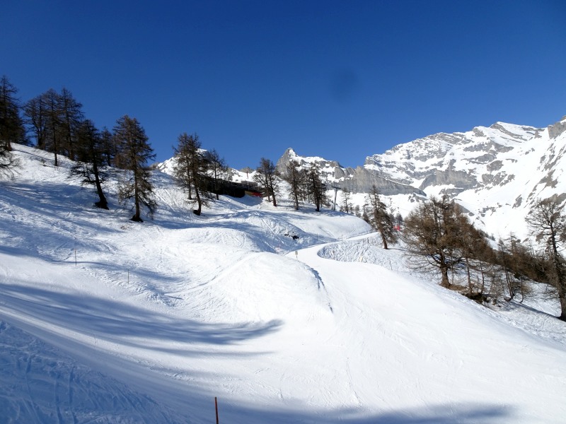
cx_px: 283
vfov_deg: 56.8
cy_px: 212
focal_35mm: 24
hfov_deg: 71.6
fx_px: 392
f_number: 3.5
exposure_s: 1/1250
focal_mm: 4.1
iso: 80
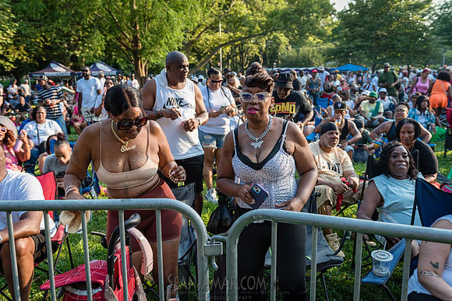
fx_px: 392
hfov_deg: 59.9
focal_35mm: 31
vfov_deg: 42.1
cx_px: 226
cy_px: 150
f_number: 3.5
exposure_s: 1/1000
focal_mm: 31
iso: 500
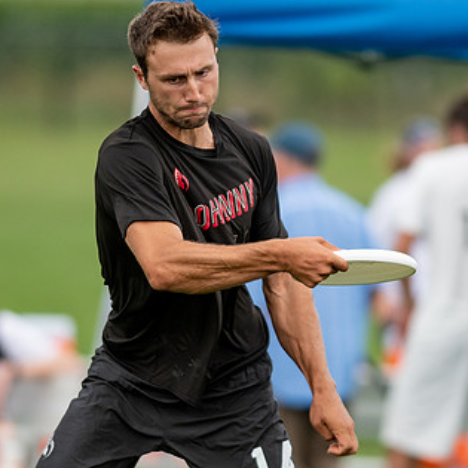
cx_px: 271
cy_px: 282
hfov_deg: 2.1
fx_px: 12803
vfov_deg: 2.1
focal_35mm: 837
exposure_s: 1/3200
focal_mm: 300
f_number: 2.8
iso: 220
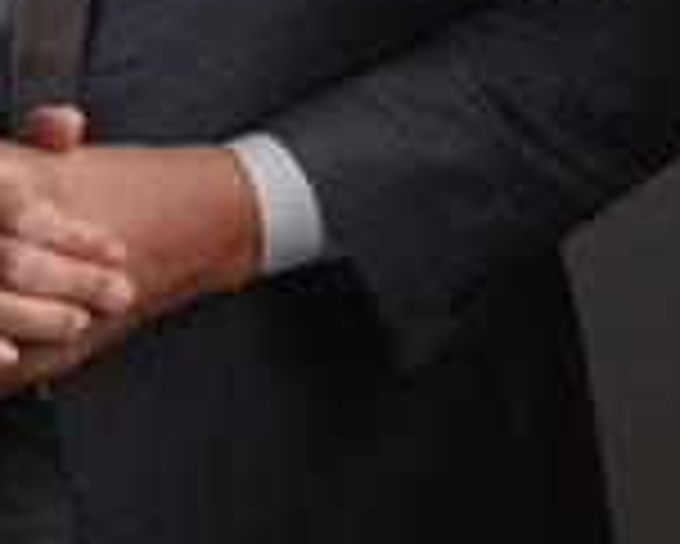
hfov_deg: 11.4
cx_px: 144
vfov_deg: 9.0
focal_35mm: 168
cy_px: -292
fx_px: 3383
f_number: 9
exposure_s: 1/200
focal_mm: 50
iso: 125
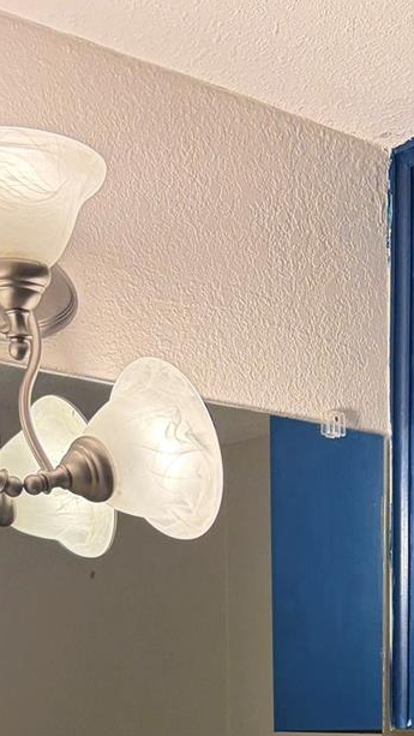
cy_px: 881
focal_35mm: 71
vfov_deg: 26.5
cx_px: 460
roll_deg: -1.1
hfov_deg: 16.5
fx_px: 1385
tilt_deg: -5.2
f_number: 1.6
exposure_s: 1/120
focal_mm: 5.96
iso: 125
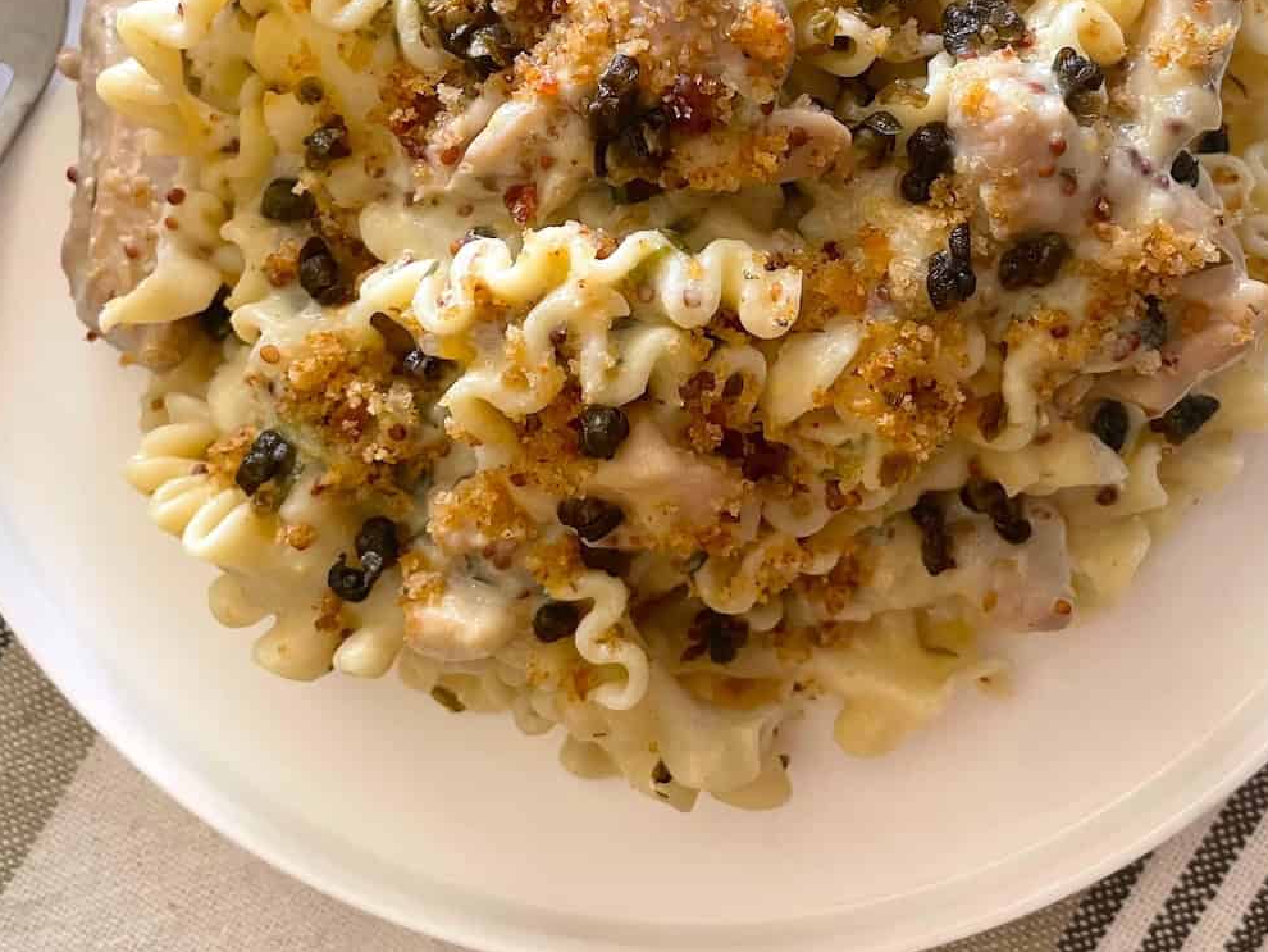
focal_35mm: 42
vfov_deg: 33.9
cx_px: 711
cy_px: 290
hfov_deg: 44.7
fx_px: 1539
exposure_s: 1/92
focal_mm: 4.2
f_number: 1.6
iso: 125
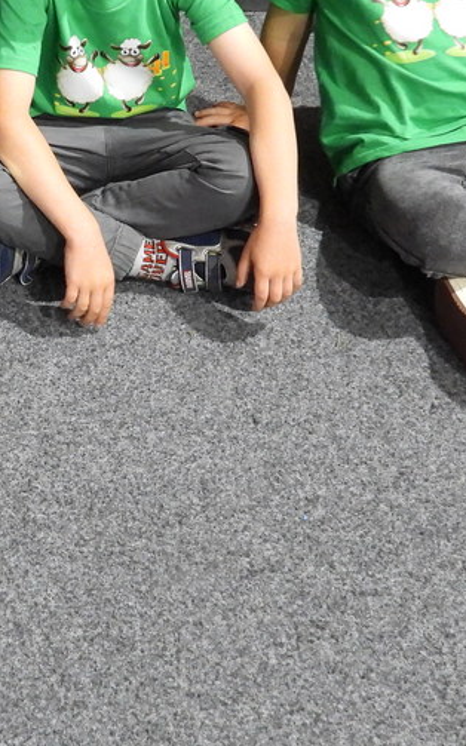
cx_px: -13
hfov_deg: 15.8
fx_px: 1647
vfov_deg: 25.4
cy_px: 263
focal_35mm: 81
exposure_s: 1/8
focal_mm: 5.8
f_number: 3.2
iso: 800
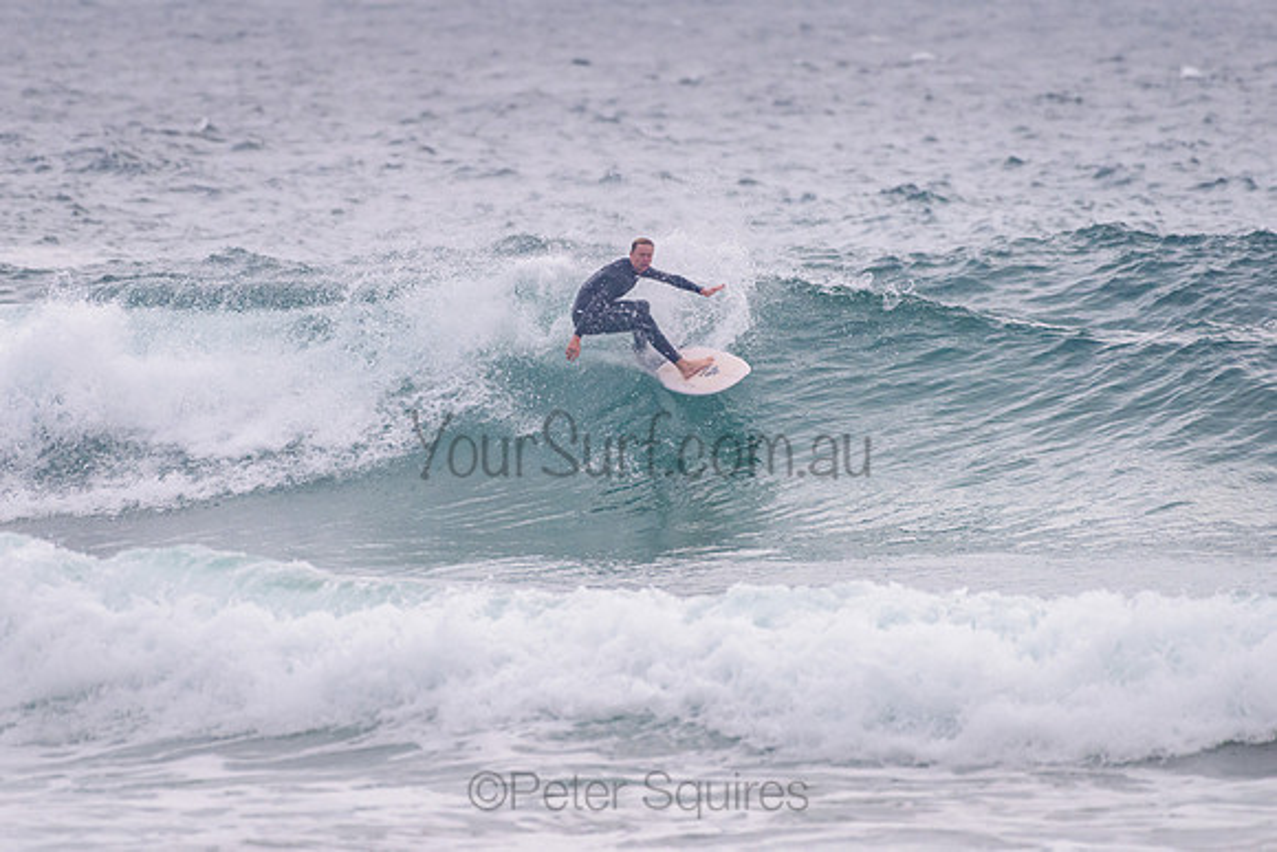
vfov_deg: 2.2
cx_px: 562
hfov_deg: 3.4
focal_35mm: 613
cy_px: 359
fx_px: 21746
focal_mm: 500
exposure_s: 1/2000
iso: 900
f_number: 5.6
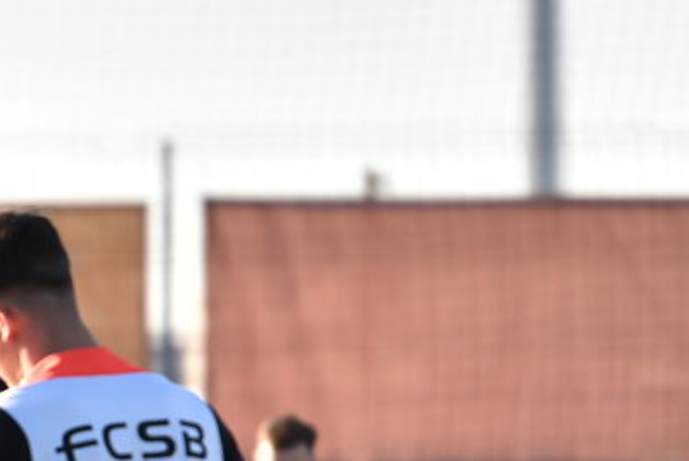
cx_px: -238
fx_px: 13431
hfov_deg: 2.9
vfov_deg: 2.0
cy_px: 557
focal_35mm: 701
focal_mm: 200
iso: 250
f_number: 2.8
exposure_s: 1/1250
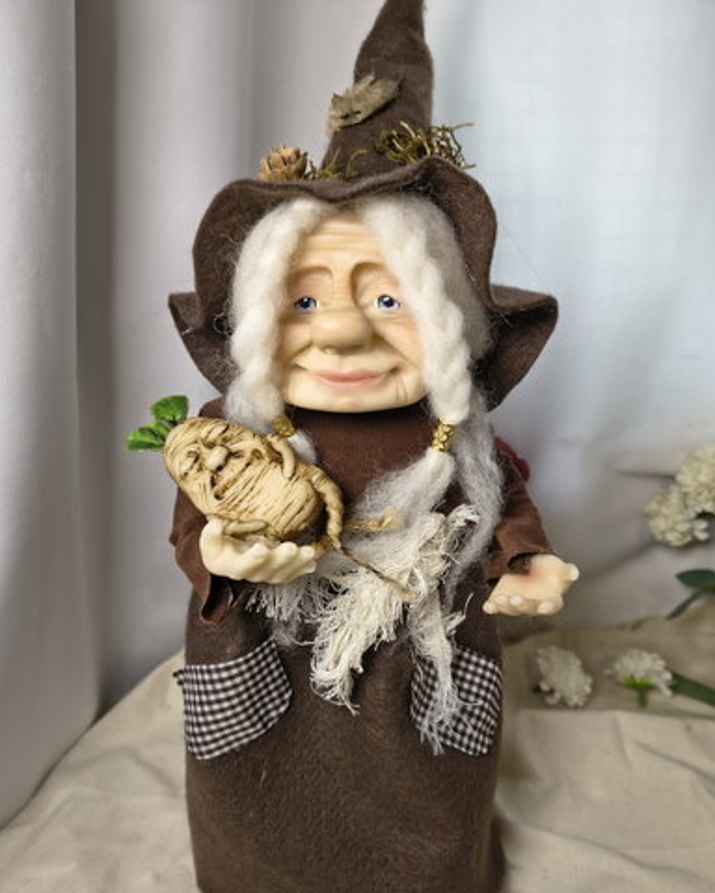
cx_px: 361
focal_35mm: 26
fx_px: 688
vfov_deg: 65.9
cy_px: 494
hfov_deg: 54.9
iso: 171
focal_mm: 5.56
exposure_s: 1/100
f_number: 1.8
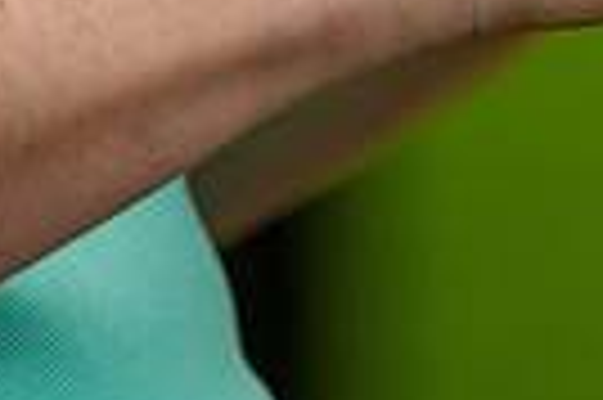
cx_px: 1058
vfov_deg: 1.1
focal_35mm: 1301
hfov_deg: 1.6
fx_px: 21765
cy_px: -353
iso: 250
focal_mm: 300
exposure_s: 1/500
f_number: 4
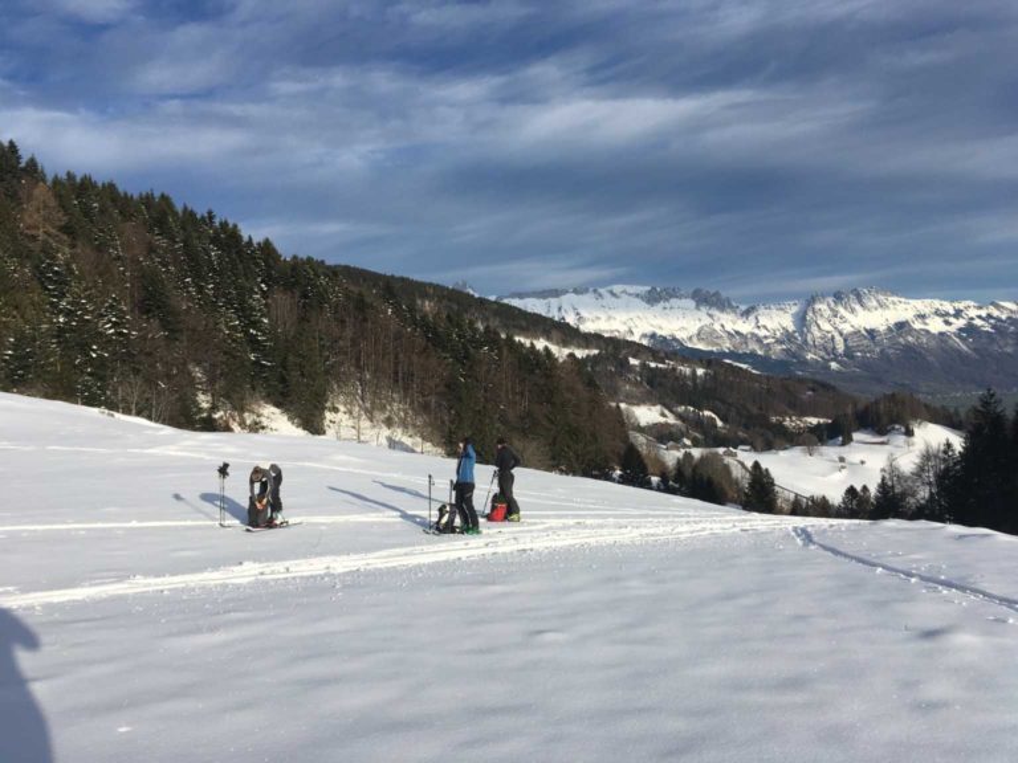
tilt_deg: -3.8
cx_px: 509
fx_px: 853
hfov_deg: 61.7
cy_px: 382
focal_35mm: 29
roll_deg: +2.3
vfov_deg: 48.2
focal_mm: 4.15
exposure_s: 1/2481
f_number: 2.2
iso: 25
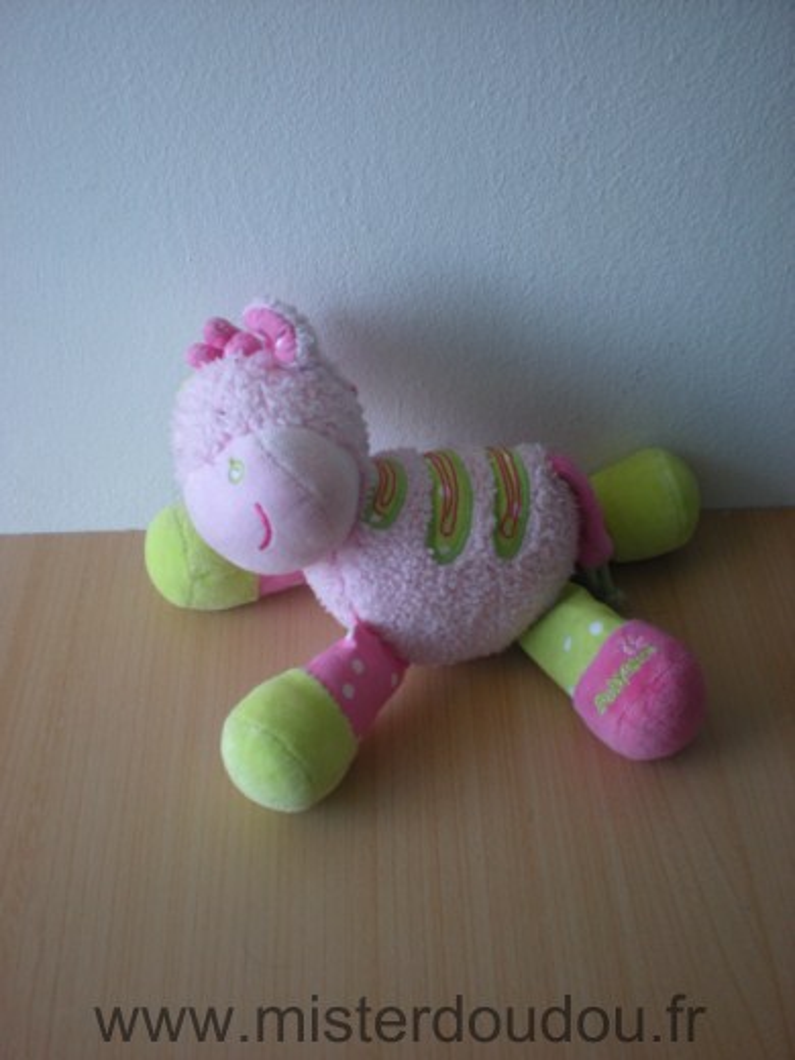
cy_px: 530
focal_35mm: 38
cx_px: 398
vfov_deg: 49.0
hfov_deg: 37.7
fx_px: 1164
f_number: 3.1
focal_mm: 6.3
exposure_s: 1/61.3
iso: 128
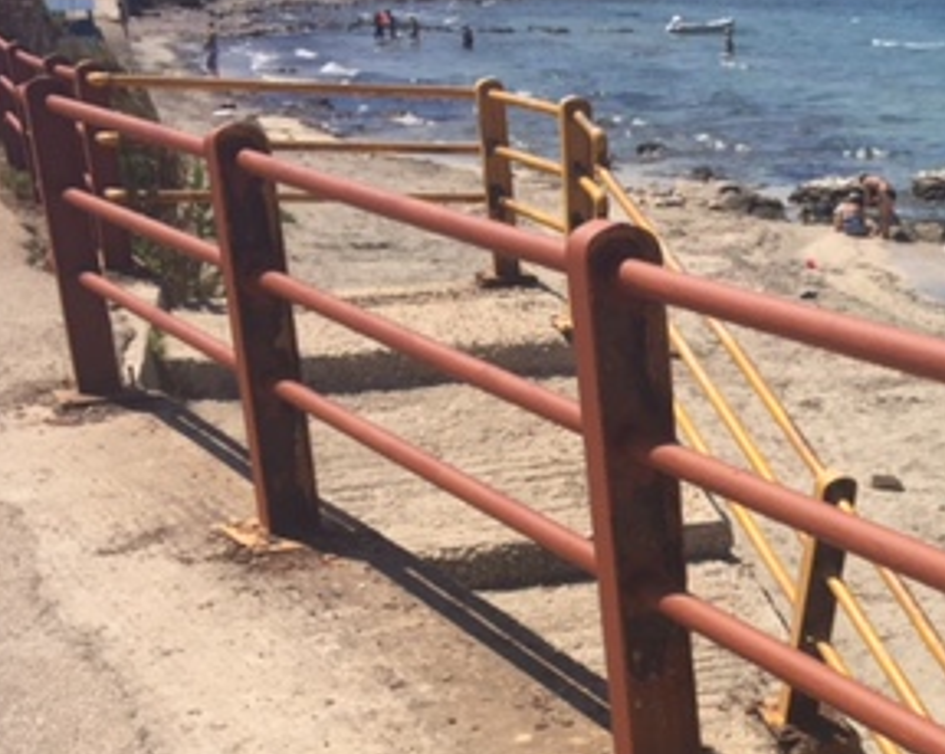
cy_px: 708
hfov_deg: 28.2
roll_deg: -0.9
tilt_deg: -20.5
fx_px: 1761
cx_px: 948
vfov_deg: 23.4
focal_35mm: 63
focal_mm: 4.15
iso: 32
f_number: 2.2
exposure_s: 1/3049
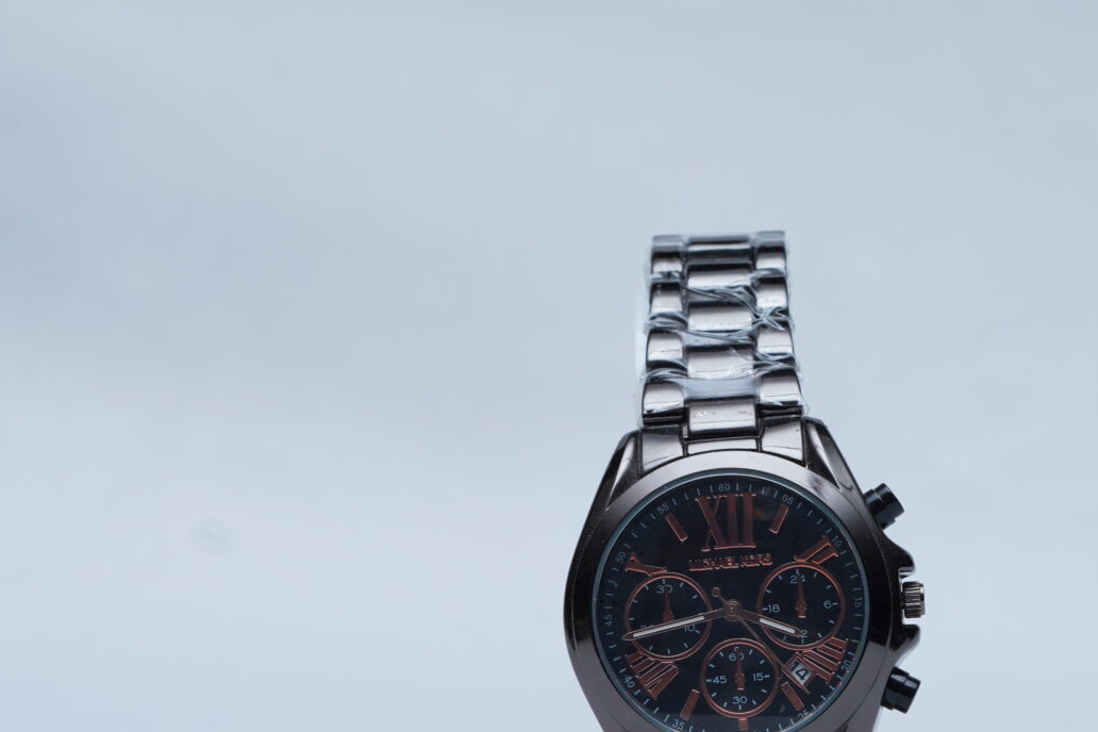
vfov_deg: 11.0
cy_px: 492
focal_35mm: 124
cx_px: 737
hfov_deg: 16.5
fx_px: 3782
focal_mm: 50
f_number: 9
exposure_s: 1/160
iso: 125
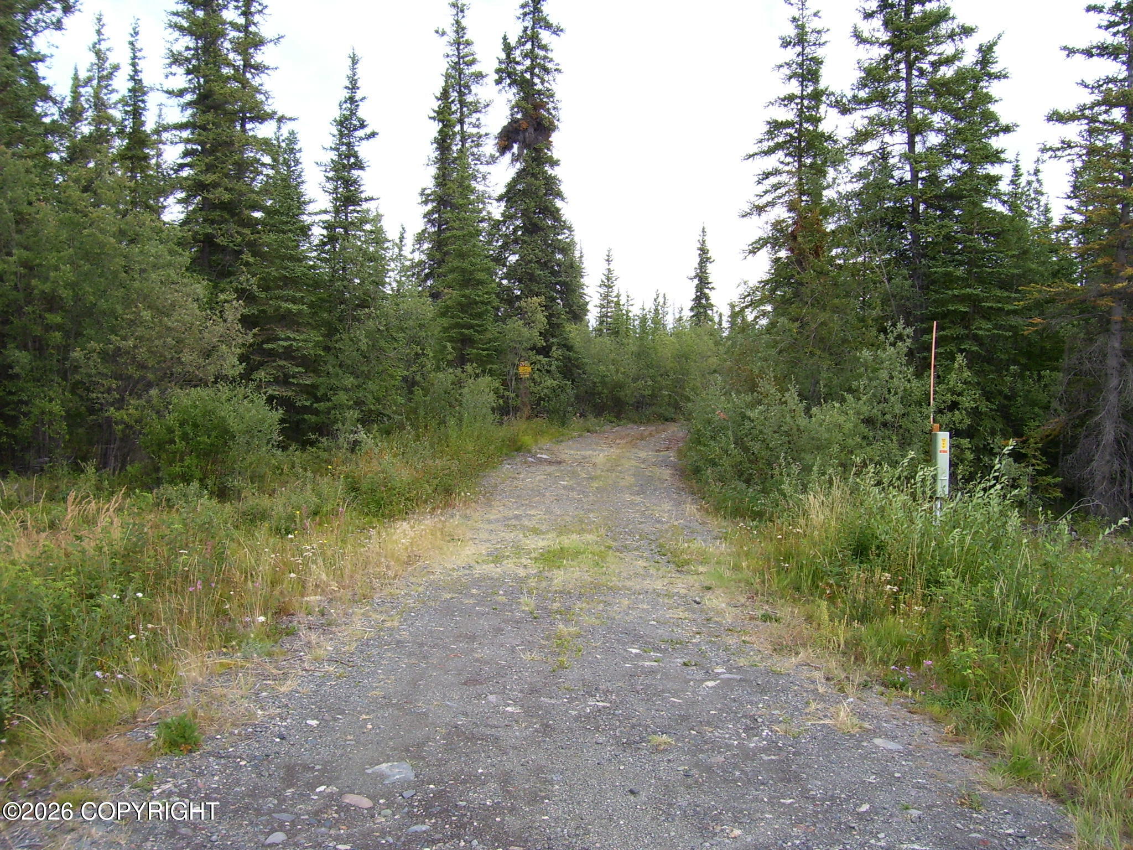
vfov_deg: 41.8
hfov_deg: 54.0
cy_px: 425
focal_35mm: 34
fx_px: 1113
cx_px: 566
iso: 80
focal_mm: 5.6
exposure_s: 1/250
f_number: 4.8
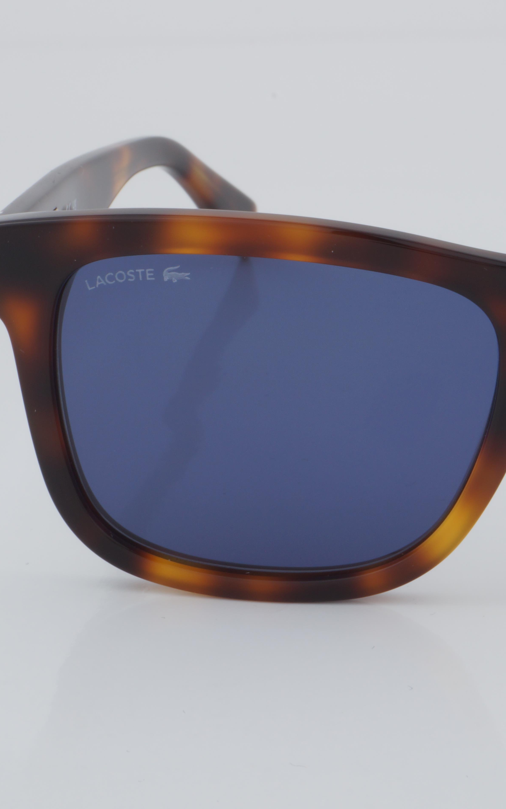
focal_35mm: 133
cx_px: 583
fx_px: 2931
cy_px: 421
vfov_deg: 15.7
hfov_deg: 9.7
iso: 100
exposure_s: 1/4
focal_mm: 55
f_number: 32
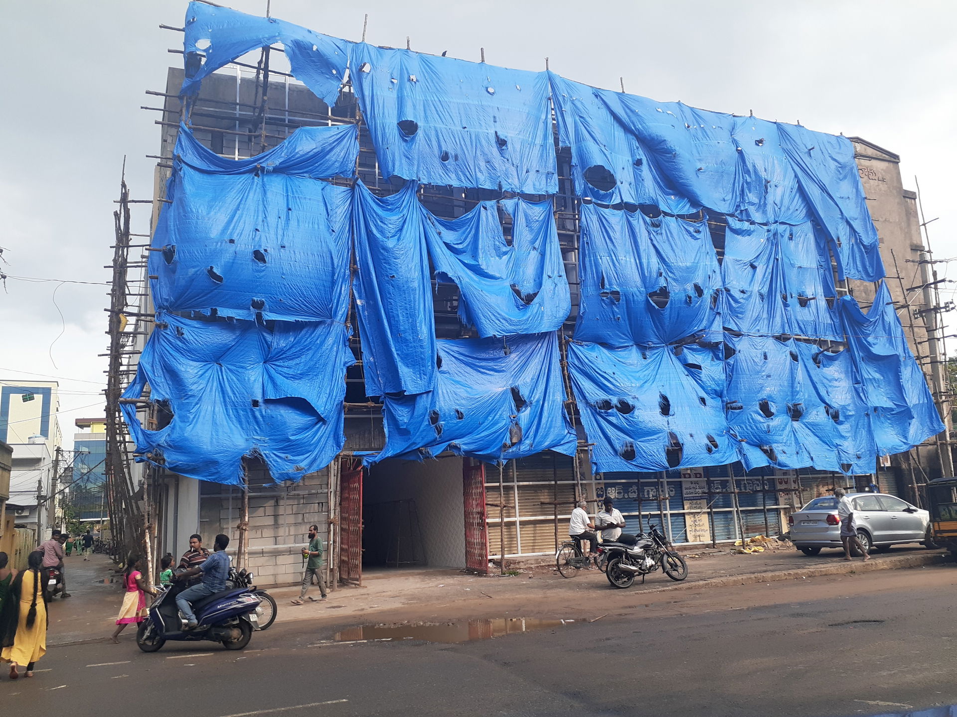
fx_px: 746
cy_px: 358
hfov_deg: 65.3
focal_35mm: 27
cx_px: 478
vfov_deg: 51.4
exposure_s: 1/286
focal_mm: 3.6
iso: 40
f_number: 1.9
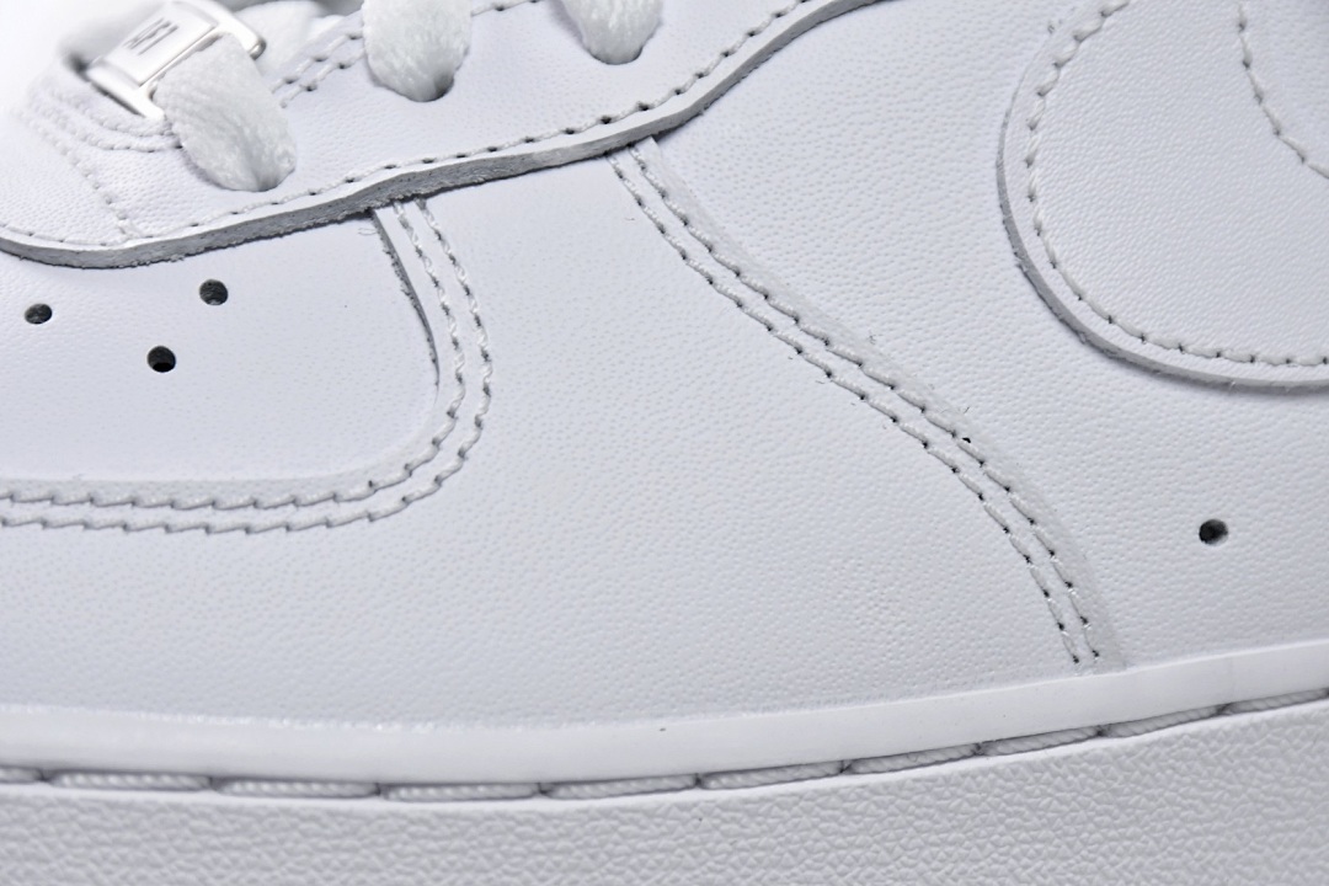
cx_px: 664
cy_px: 443
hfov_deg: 9.8
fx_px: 7752
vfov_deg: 6.5
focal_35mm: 210
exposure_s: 1/125
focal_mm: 140
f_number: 11
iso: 1600
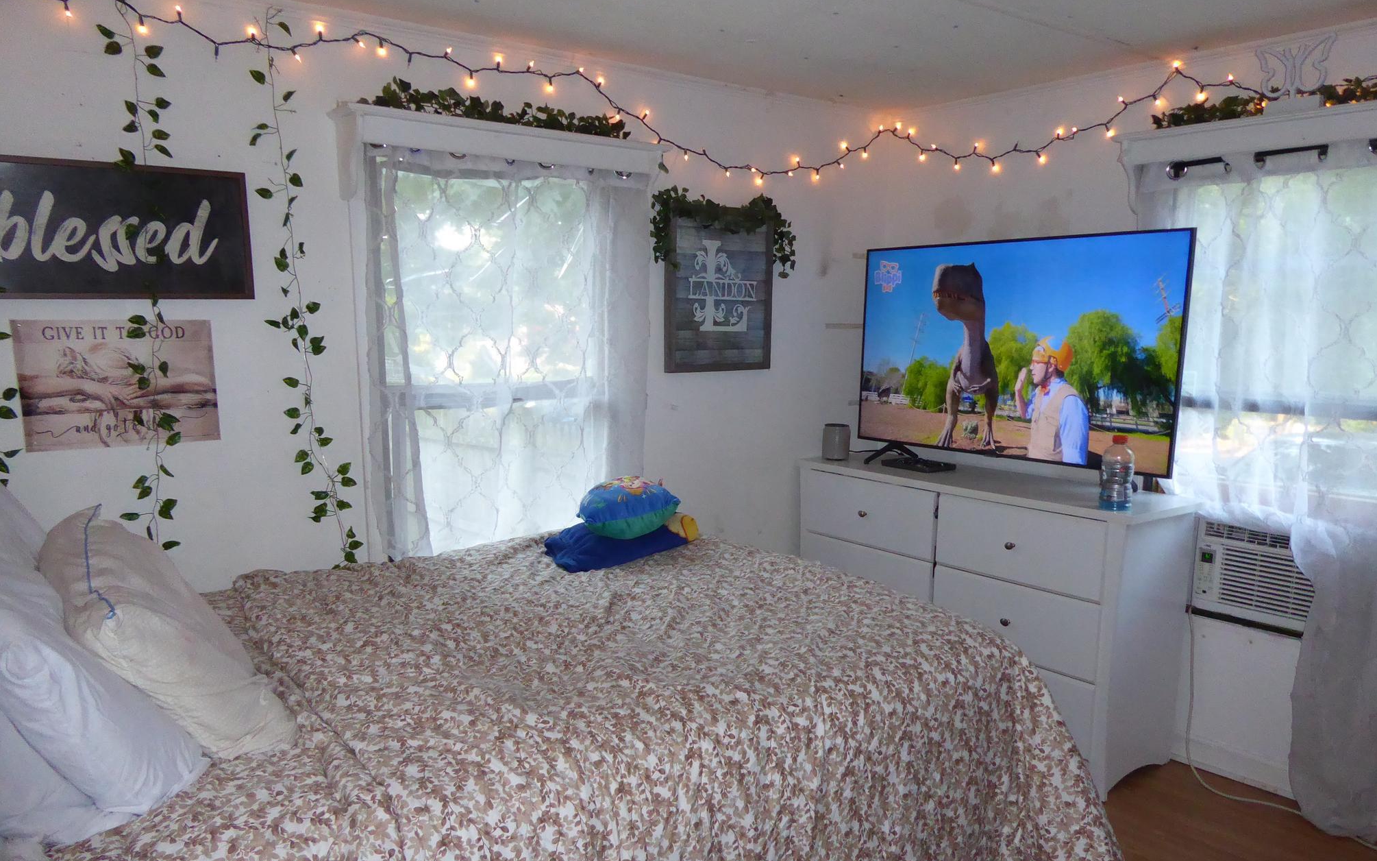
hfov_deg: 68.4
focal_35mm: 27
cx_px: 700
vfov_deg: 45.7
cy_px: 520
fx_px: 1013
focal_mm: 4.3
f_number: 3.3
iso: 640
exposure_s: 1/60
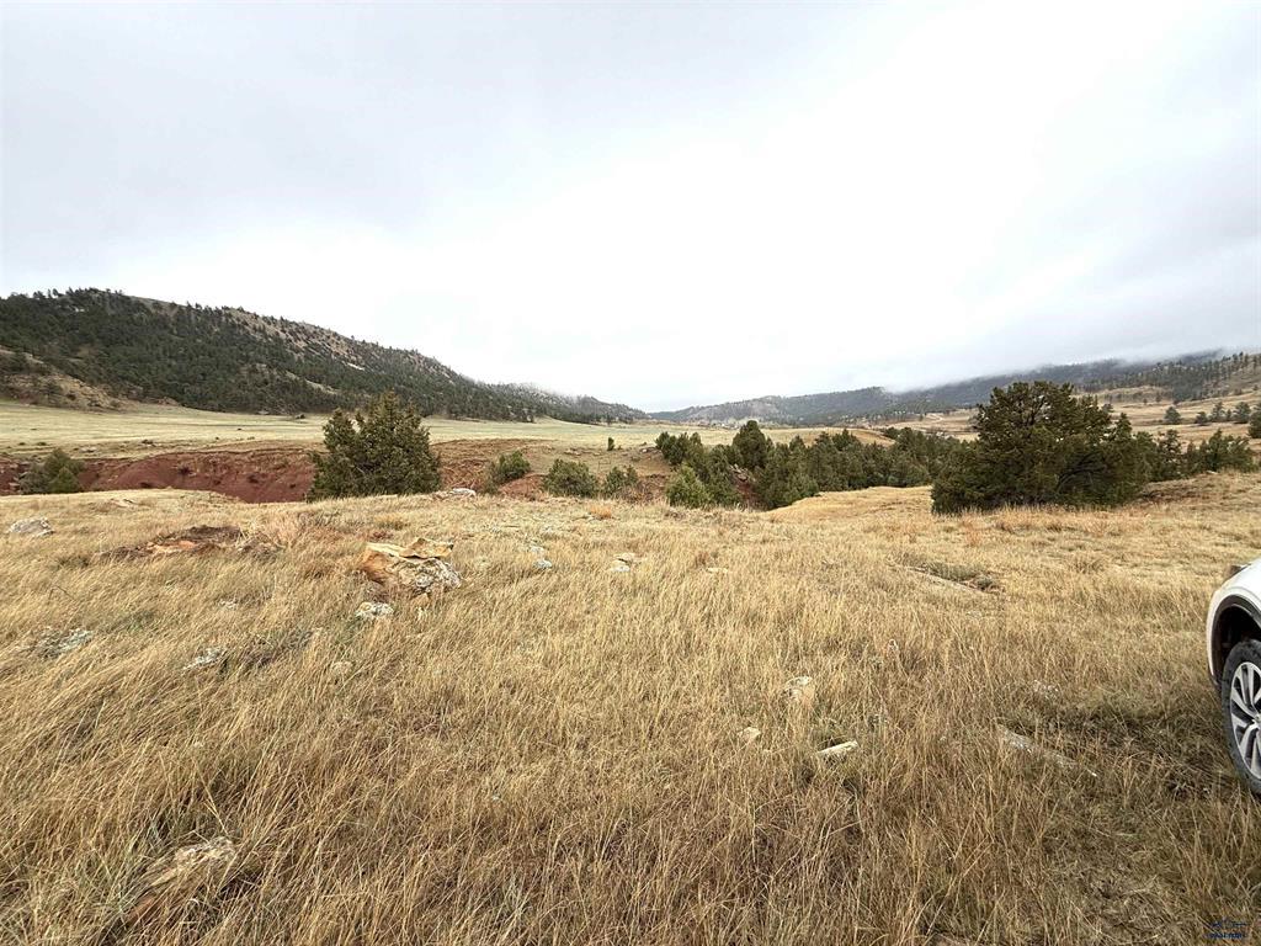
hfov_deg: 102.1
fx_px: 510
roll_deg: +1.5
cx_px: 630
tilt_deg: -7.5
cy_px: 473
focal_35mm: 14
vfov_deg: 85.7
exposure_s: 1/876
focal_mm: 2.22
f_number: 2.2
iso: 50
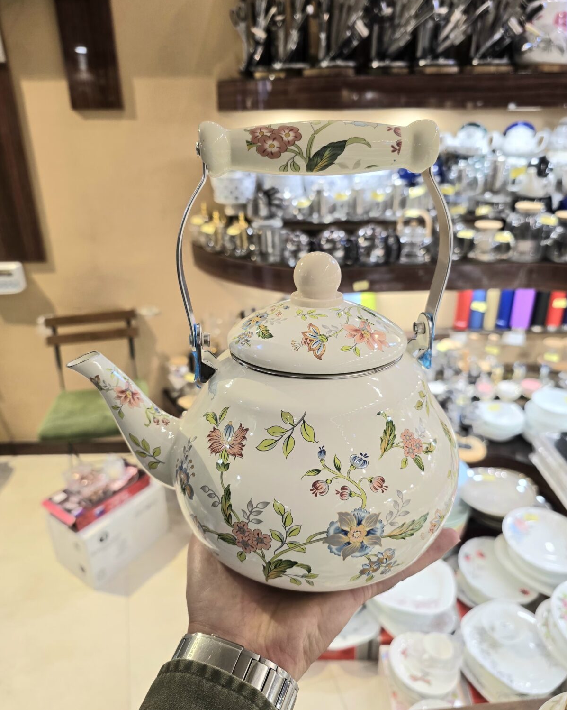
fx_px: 504
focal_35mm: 24
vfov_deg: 70.3
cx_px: 284
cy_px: 352
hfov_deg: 58.8
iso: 100
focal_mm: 6.3
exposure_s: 1/101
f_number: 1.7
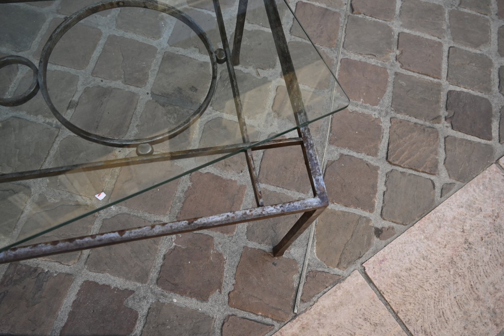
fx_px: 430
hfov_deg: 60.7
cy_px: 168
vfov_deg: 42.6
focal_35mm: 31
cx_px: 252
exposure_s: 1/250
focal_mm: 20.5
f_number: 4
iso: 220
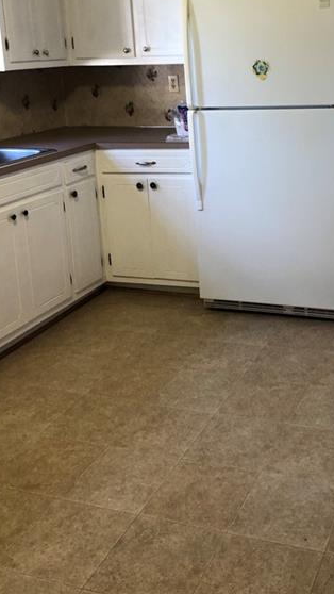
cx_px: 262
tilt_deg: -8.5
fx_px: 661
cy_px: 194
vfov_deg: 47.5
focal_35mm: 42
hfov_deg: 27.8
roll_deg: +2.4
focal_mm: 3.99
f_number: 1.8
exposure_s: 1/17
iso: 40
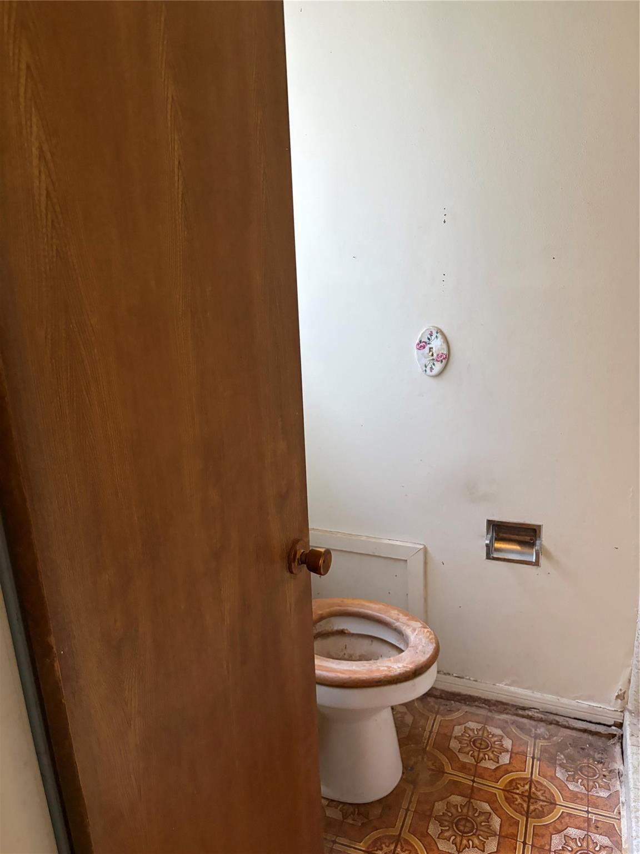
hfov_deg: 53.1
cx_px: 320
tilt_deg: -18.0
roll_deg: +2.4
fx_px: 641
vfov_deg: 67.3
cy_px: 427
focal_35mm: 26
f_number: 1.6
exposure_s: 1/40
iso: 400
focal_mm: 5.96
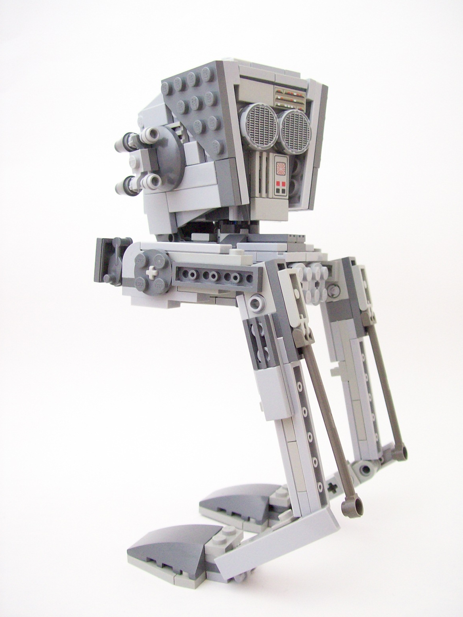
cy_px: 302
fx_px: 660
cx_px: 235
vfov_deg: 50.1
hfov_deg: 38.7
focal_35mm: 37
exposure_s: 1/11.2
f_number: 2.7
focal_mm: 6
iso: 160
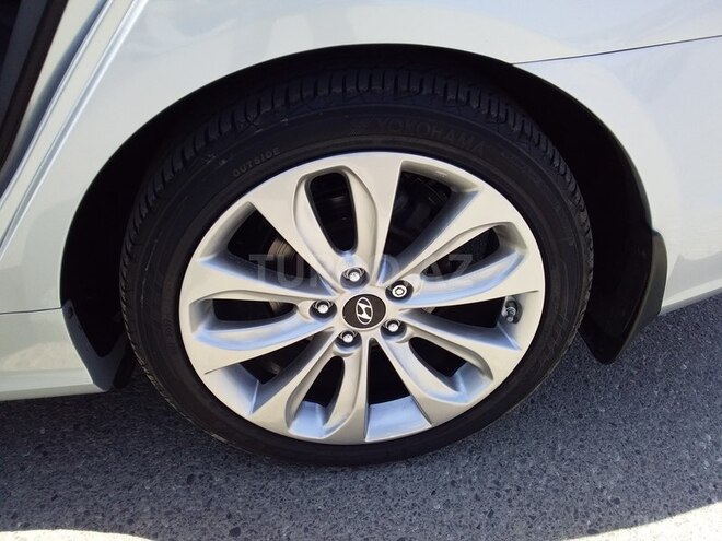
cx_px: 361
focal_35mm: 31
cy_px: 270
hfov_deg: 58.4
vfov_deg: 45.4
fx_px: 647
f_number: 2.2
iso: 40
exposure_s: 1/486
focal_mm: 3.3
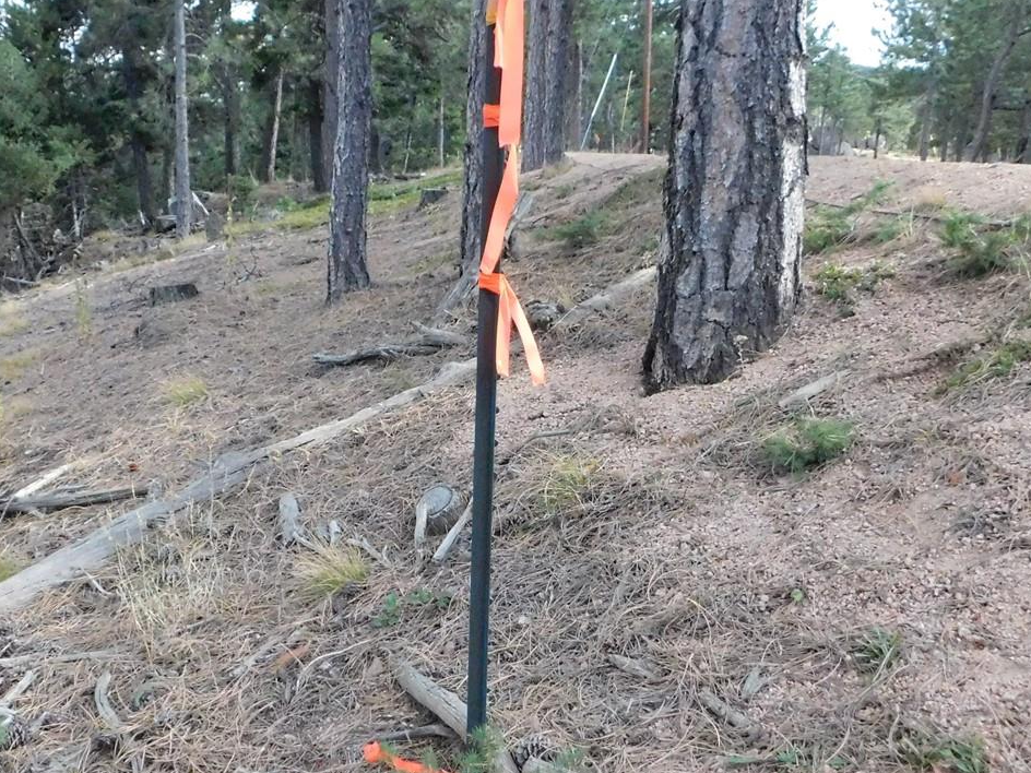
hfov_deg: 47.8
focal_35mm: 39
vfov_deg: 36.8
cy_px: 386
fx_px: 1162
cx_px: 469
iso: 800
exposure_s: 1/1000
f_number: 3
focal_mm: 4
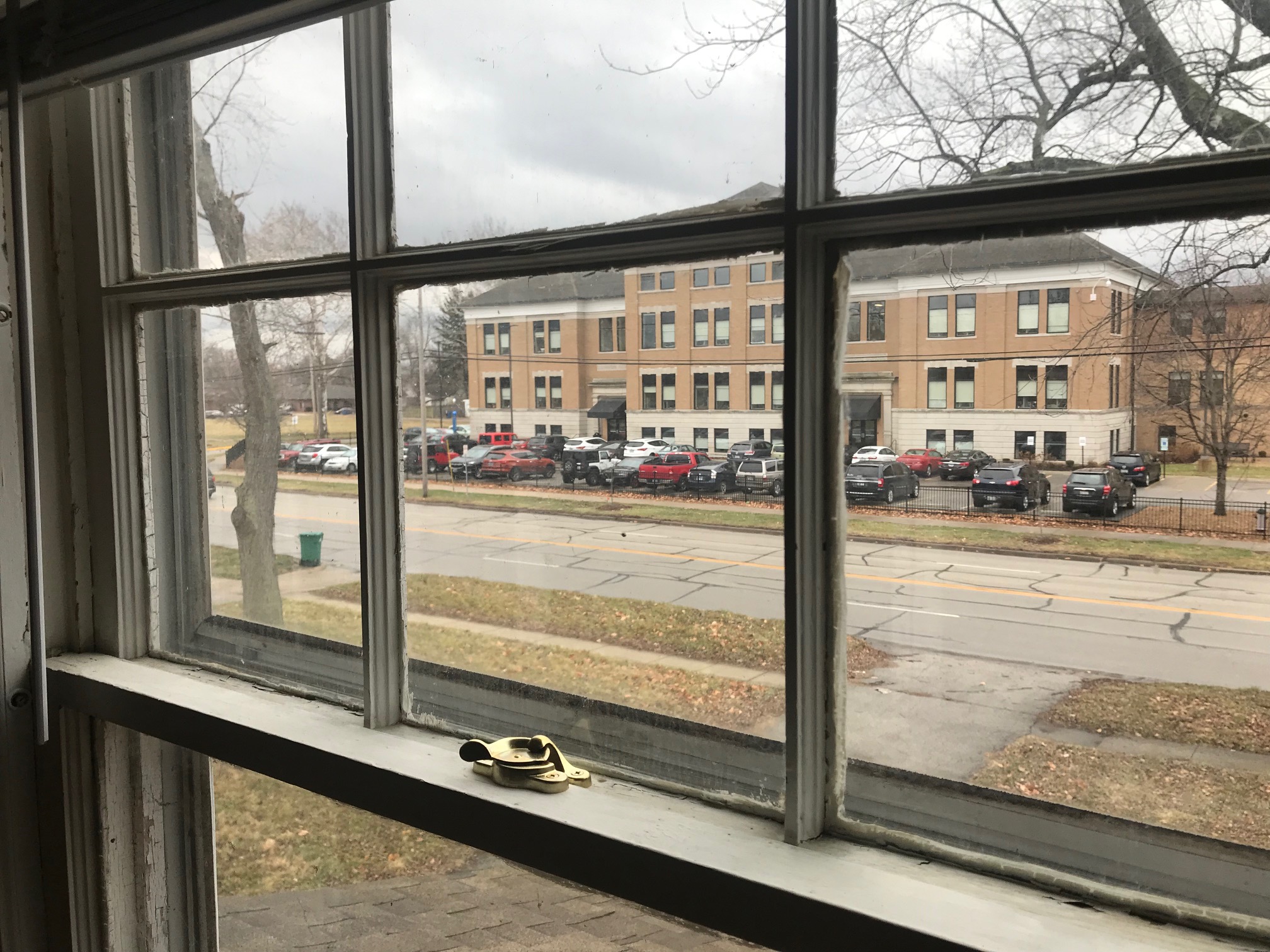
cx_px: 635
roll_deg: +1.0
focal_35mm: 28
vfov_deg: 49.7
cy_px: 476
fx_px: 1027
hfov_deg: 63.4
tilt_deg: -3.2
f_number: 1.8
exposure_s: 1/252
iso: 20
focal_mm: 3.99
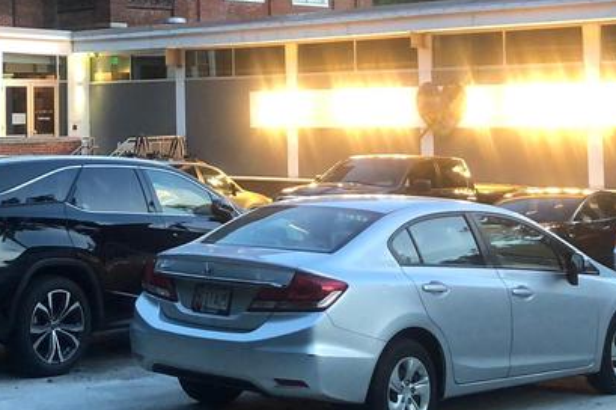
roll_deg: +0.8
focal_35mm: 73
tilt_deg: +1.3
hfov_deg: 27.3
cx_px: 154
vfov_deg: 18.4
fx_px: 1248
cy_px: 63
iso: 80
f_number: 1.8
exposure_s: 1/15
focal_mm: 4
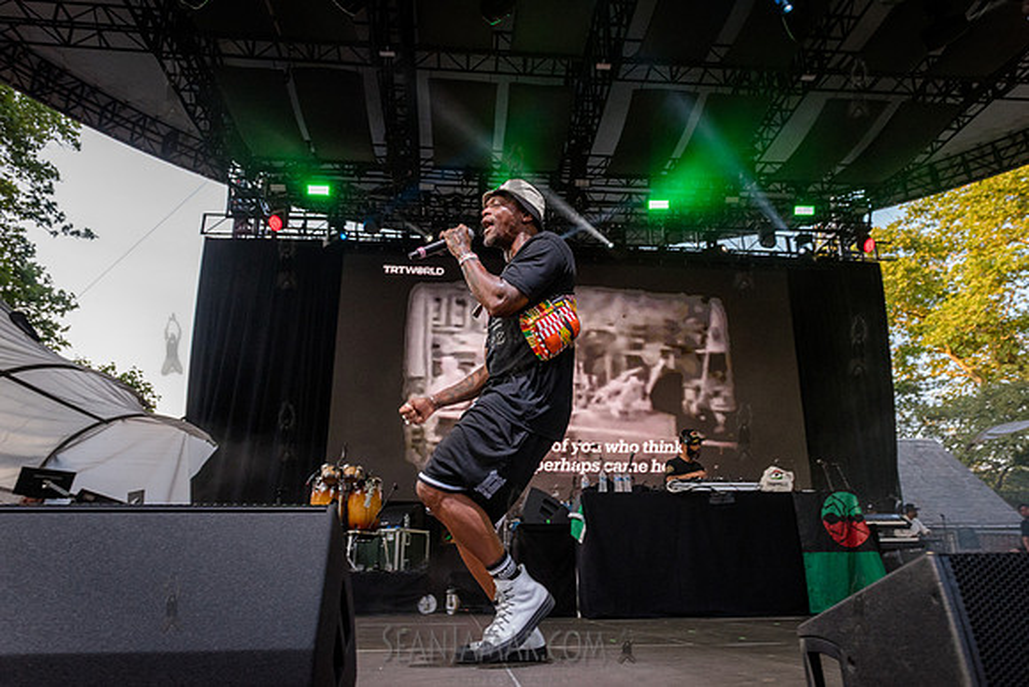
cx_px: 535
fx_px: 735
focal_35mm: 26
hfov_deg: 70.0
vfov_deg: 50.1
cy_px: 344
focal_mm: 24
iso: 2000
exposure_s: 1/500
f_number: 4.5
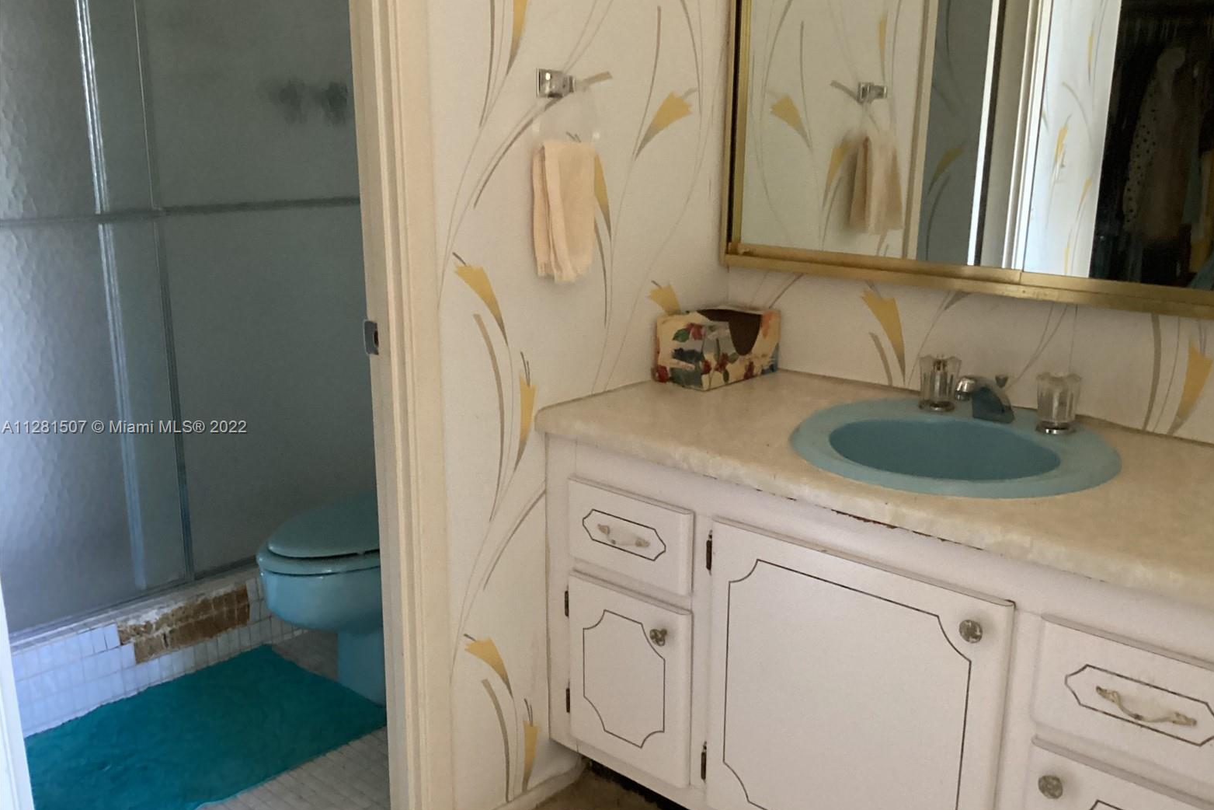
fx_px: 1113
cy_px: 428
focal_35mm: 33
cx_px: 620
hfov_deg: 57.2
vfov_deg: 40.0
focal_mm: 3.3
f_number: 2.4
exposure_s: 1/30
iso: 640
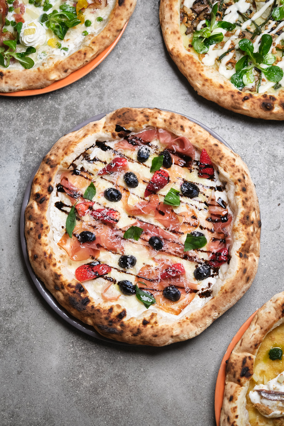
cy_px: 213
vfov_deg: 22.6
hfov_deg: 15.2
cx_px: 142
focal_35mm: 90
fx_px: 1065
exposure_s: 1/250
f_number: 2.4
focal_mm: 60
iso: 800
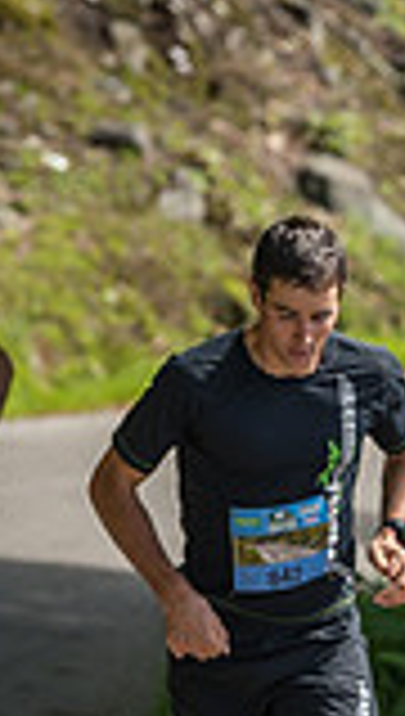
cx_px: 1365
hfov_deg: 1.7
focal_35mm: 697
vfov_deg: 3.1
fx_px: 13244
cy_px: 878
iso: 200
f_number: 5.6
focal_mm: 150
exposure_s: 1/400
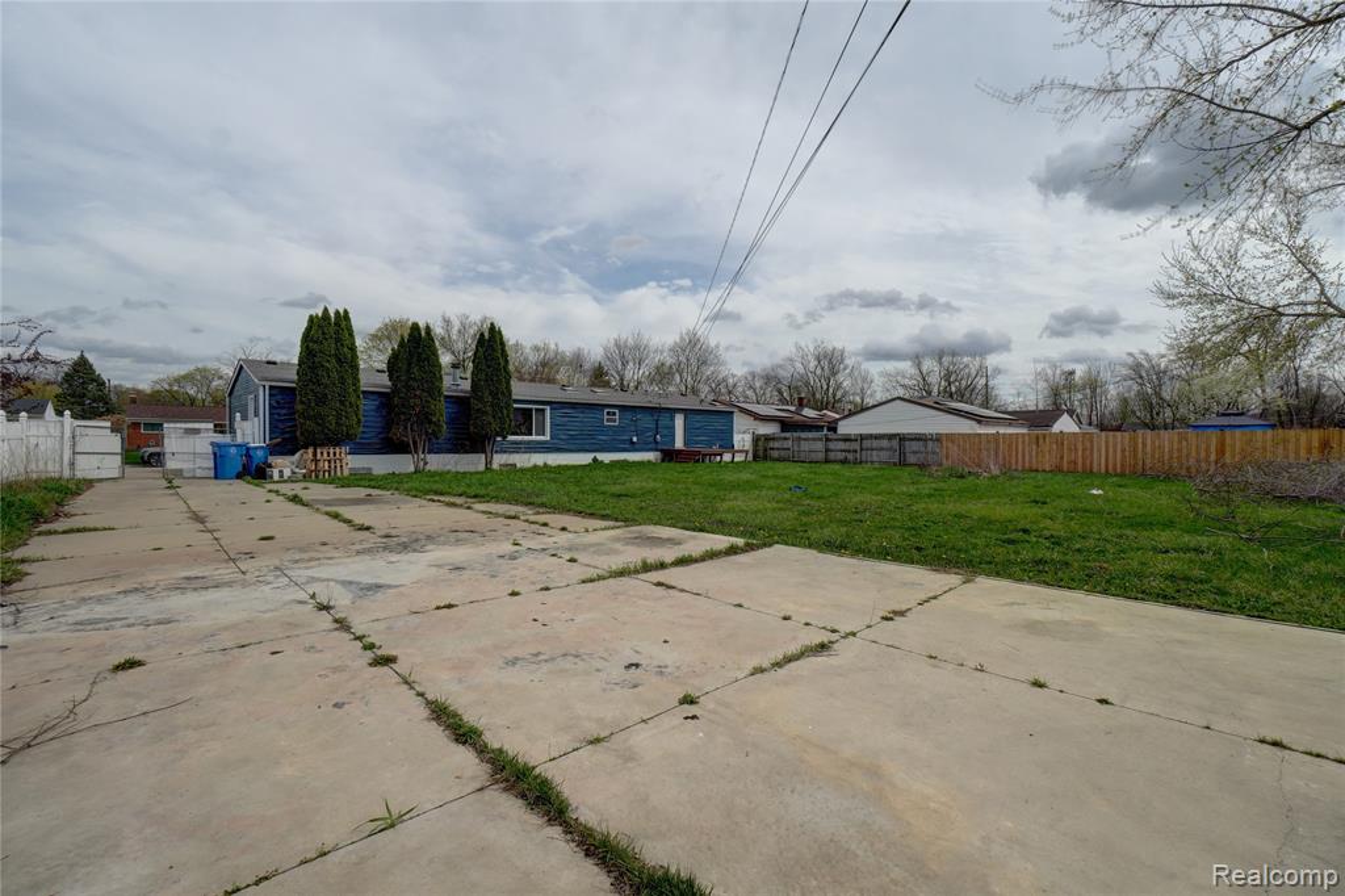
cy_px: 448
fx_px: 560
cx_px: 672
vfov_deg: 77.3
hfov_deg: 100.4
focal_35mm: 15
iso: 100
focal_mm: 10
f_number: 8
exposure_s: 1/500
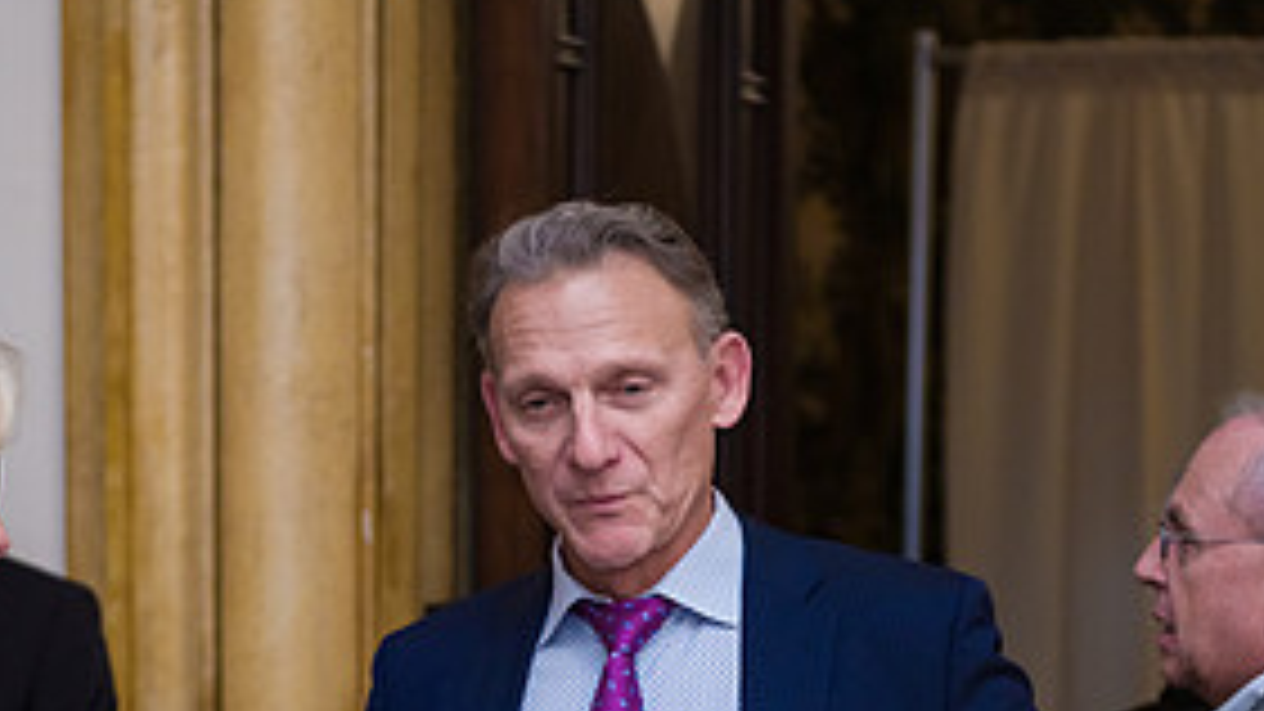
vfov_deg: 8.4
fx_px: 4792
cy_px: 765
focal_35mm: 143
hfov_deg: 15.0
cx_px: 527
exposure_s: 1/200
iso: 1600
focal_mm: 66
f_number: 3.2
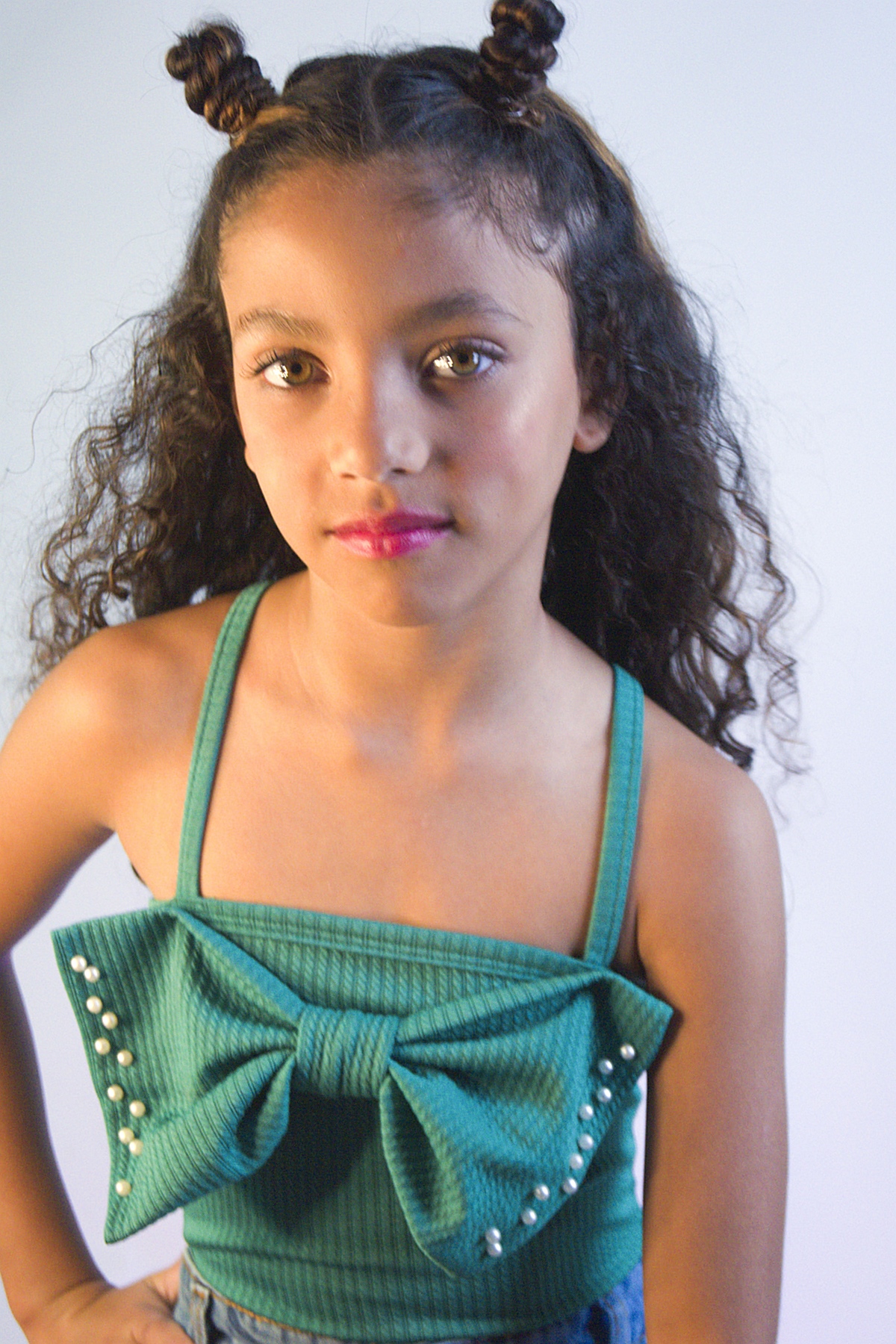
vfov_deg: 27.0
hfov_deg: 18.2
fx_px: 2800
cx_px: 448
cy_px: 672
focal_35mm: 75
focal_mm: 50
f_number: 7
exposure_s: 1/80
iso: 640
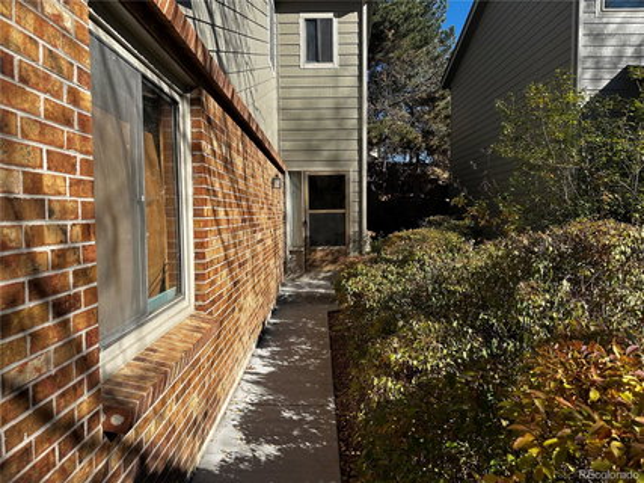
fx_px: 446
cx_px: 322
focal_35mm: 24
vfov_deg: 56.8
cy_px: 242
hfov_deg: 71.6
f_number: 1.78
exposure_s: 1/2967
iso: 80
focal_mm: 6.86
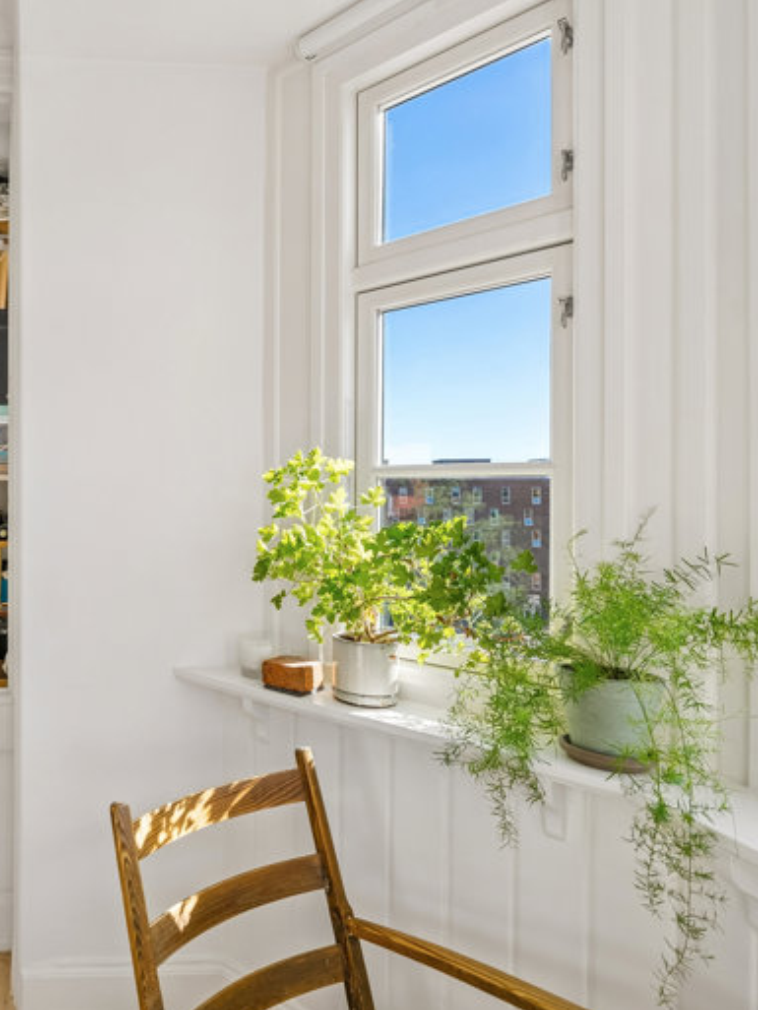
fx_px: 613
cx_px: 81
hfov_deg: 55.4
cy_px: 491
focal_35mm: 21
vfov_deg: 79.0
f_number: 5.6
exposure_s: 1/320
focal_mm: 14
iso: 500
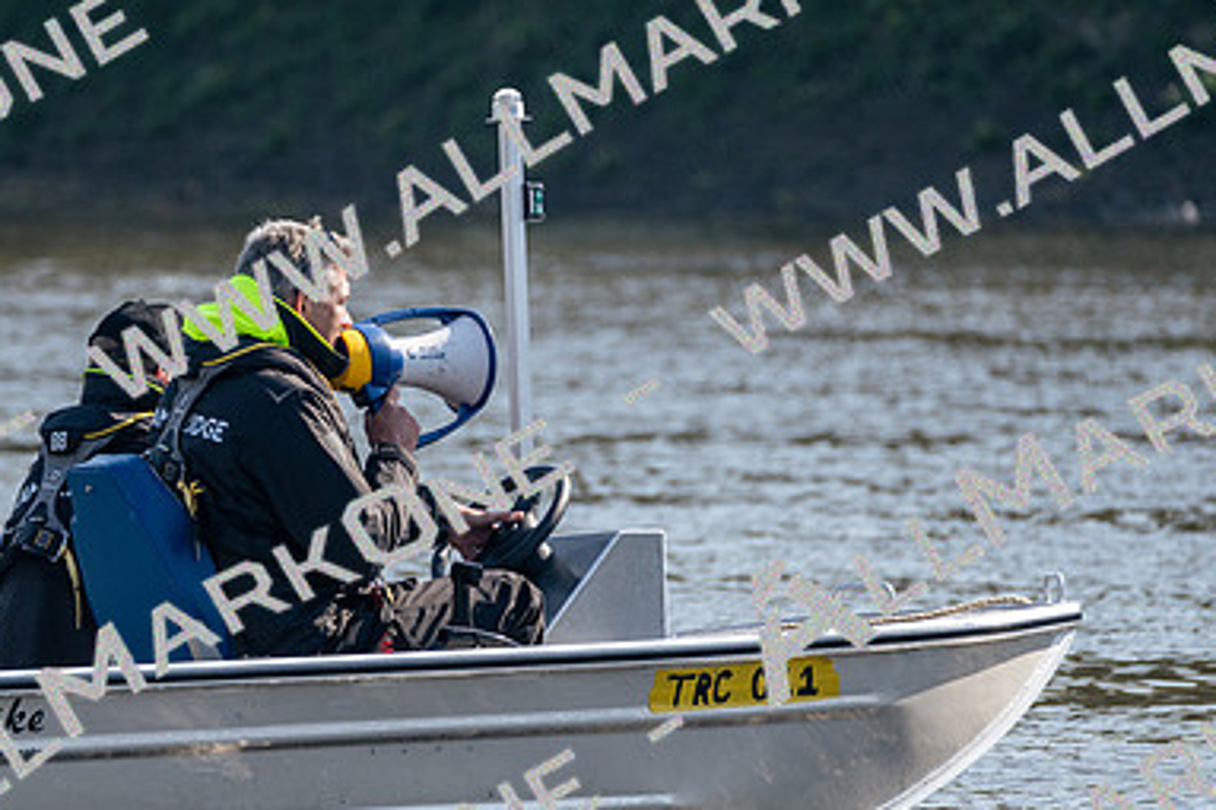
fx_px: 20460
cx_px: 479
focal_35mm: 606
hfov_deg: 3.4
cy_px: 408
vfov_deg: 2.3
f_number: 8
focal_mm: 400
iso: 800
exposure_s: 1/1600
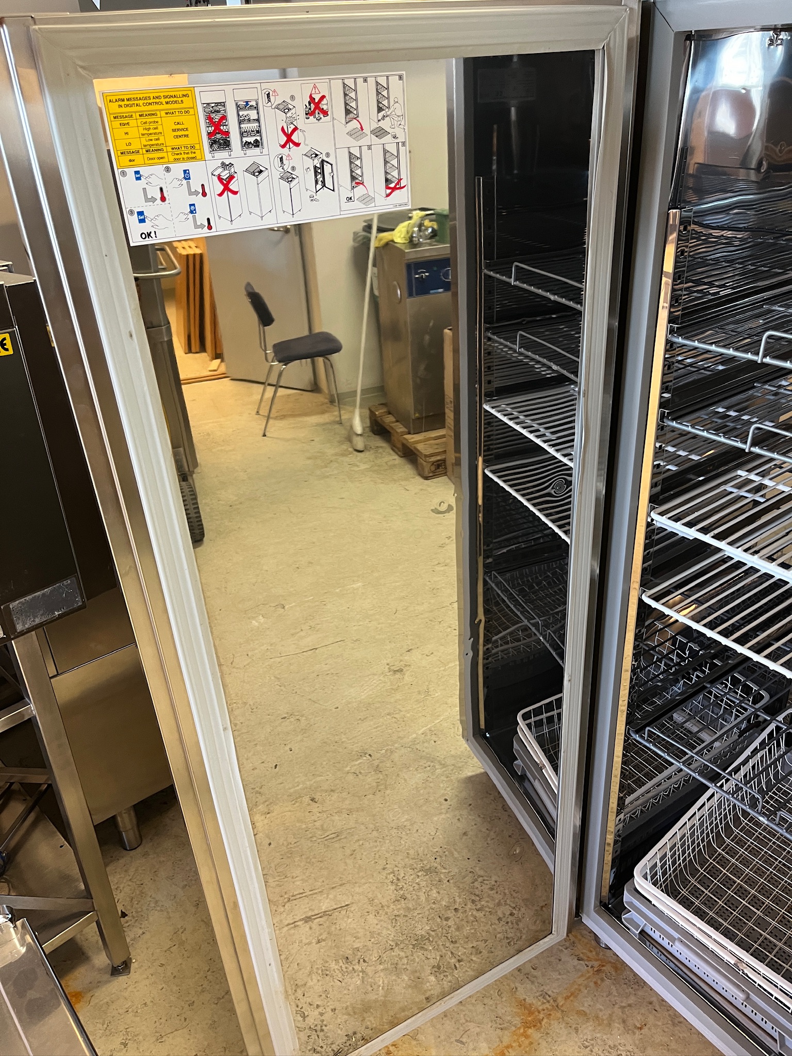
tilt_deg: -27.2
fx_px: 793
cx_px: 396
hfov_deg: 53.1
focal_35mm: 26
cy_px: 528
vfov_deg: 67.3
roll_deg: +3.5
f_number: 1.6
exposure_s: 1/50
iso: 200
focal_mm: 5.1
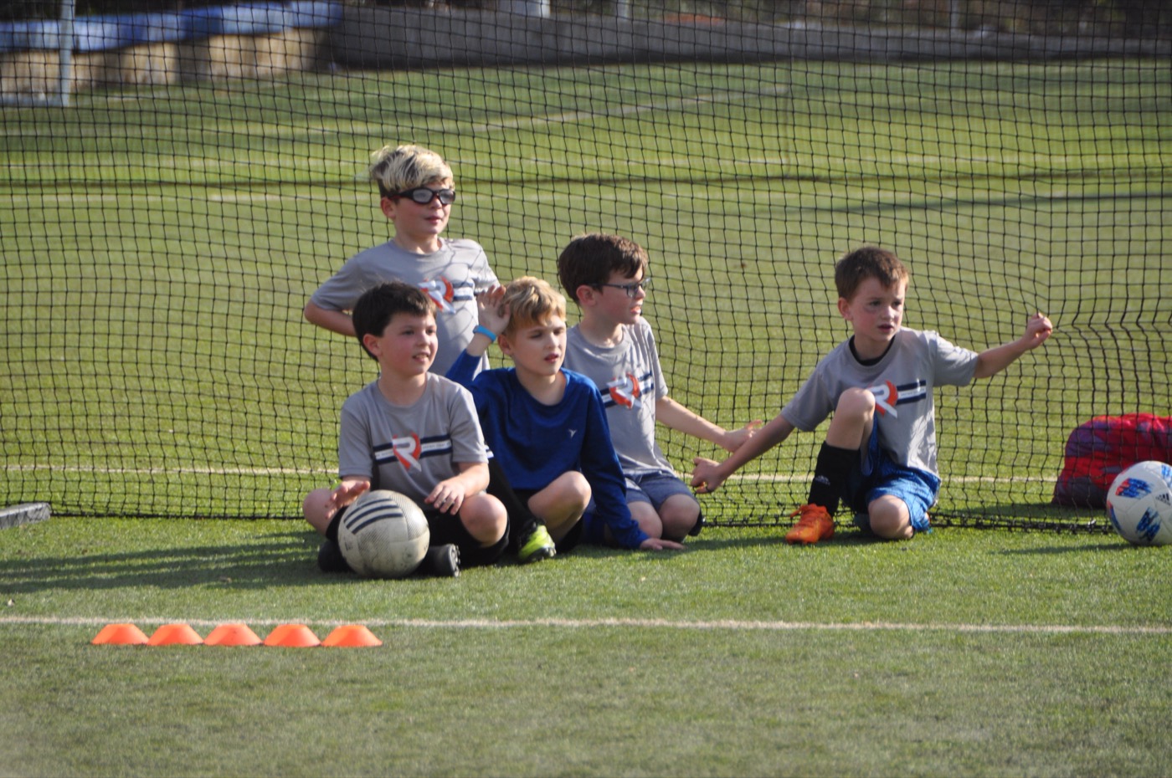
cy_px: 389
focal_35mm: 300
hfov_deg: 6.9
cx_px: 586
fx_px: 9755
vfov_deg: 4.6
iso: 400
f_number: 5.6
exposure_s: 1/1250
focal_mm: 200
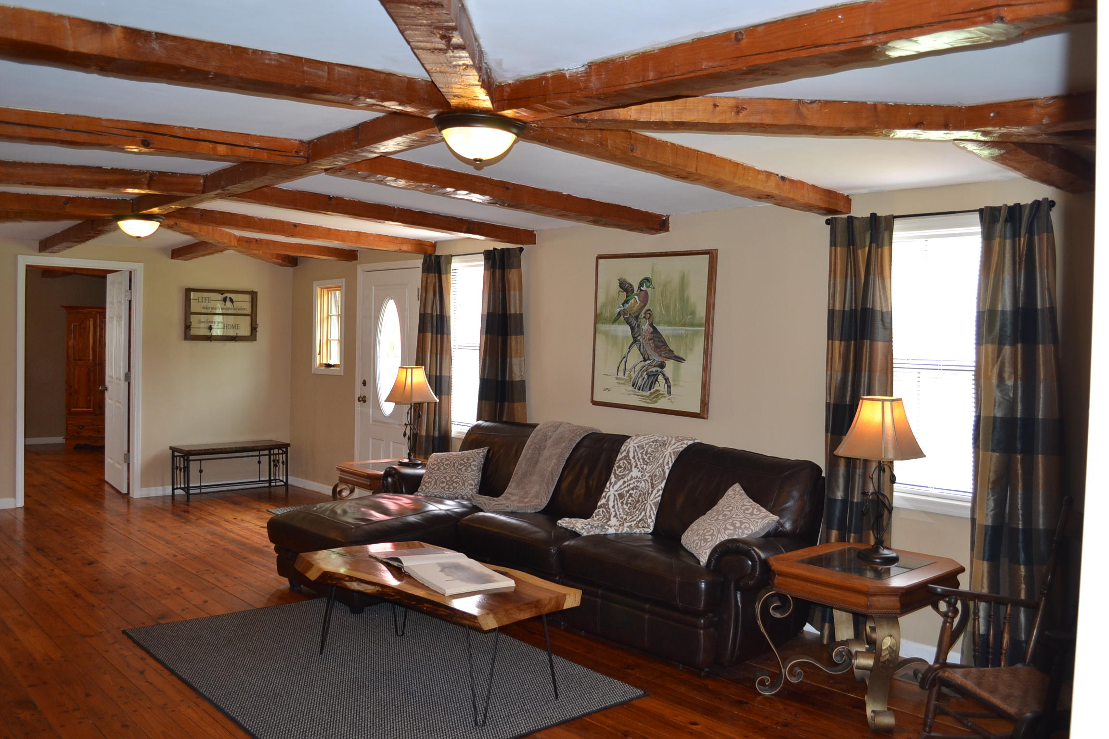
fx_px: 924
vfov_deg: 43.6
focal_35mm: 30
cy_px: 370
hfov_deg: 61.9
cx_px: 554
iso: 400
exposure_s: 1/60
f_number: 4
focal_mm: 20
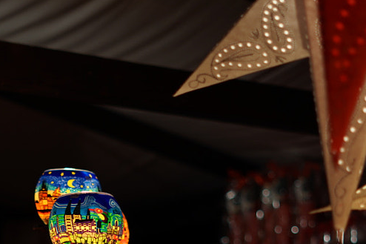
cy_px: 369
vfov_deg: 8.3
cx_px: 105
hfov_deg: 12.7
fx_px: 1646
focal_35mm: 162
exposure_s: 1/80
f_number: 2
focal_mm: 50
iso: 100
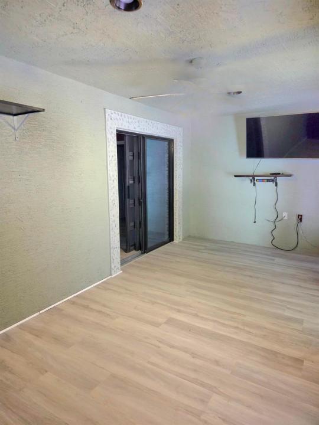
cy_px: 212
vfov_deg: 73.9
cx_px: 160
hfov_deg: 58.9
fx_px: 283
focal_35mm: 23
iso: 640
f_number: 1.8
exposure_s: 1/120
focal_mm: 5.4
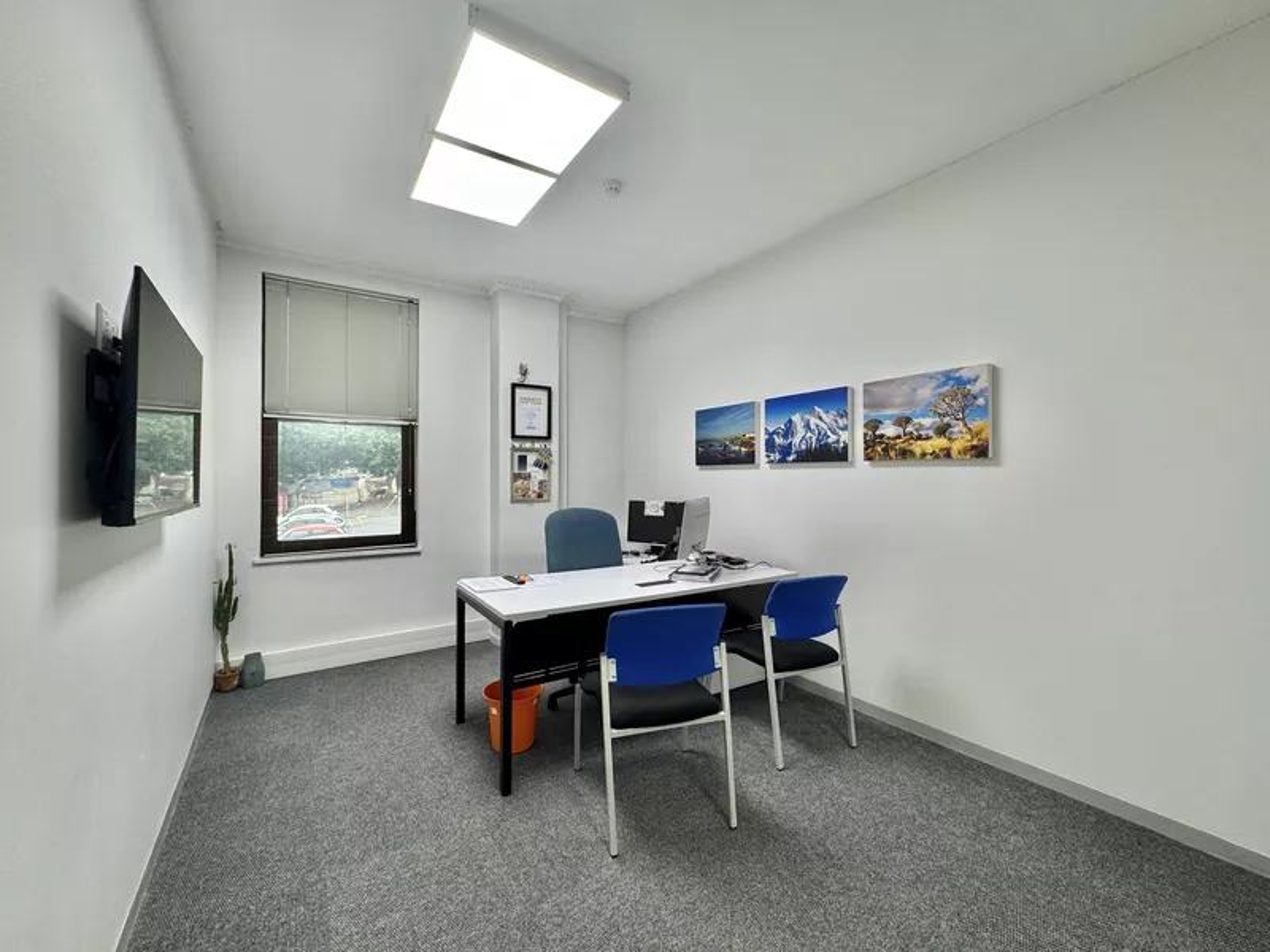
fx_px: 514
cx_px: 635
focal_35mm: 14
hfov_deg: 102.1
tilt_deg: -0.3
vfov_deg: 85.7
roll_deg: -0.2
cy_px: 476
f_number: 2.2
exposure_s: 1/100
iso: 125
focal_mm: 2.22
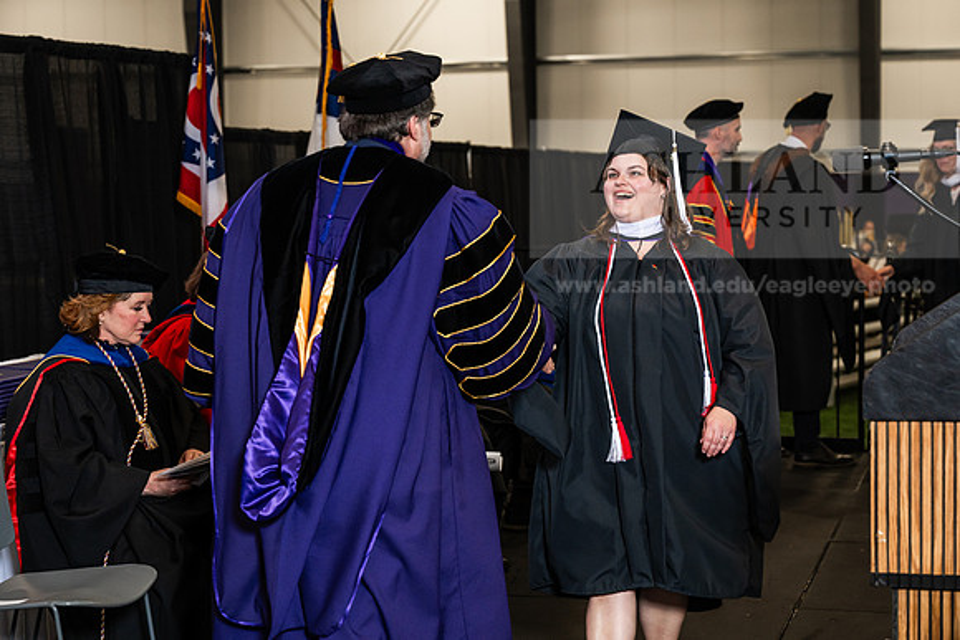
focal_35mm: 70
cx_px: 480
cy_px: 320
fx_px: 1867
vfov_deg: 19.5
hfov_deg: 28.8
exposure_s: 1/200
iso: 1250
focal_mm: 70
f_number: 4.5
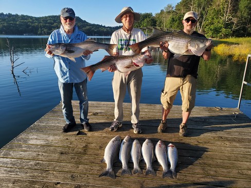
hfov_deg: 67.3
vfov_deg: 53.1
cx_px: 126
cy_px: 94
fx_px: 189
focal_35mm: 26
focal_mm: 4.3
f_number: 2.4
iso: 50
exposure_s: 1/551
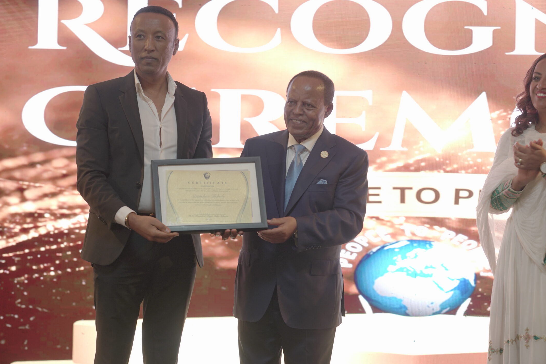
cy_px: 183
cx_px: 328
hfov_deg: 19.8
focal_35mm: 103
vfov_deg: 13.3
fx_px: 1562
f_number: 2
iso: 1000
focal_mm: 85
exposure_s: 1/125
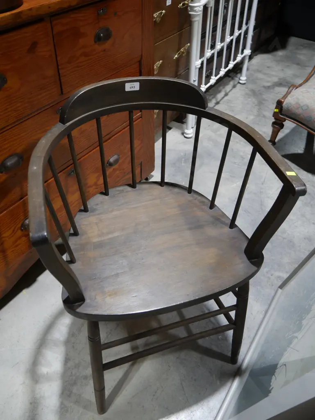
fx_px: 339
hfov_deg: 49.8
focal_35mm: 28
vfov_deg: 63.4
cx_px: 158
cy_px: 210
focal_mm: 14
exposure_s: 1/60
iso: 320
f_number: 3.5
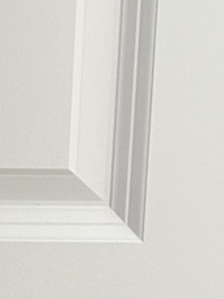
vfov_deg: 12.9
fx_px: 1211
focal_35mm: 140
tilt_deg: -7.9
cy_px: -229
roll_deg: +0.9
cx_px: -369
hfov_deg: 9.1
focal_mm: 6.76
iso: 200
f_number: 1.78
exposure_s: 1/63
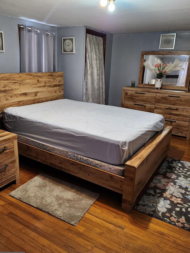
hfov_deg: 49.7
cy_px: 120
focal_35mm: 28
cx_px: 88
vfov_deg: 63.4
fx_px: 205
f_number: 1.8
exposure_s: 1/120
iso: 400
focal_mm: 5
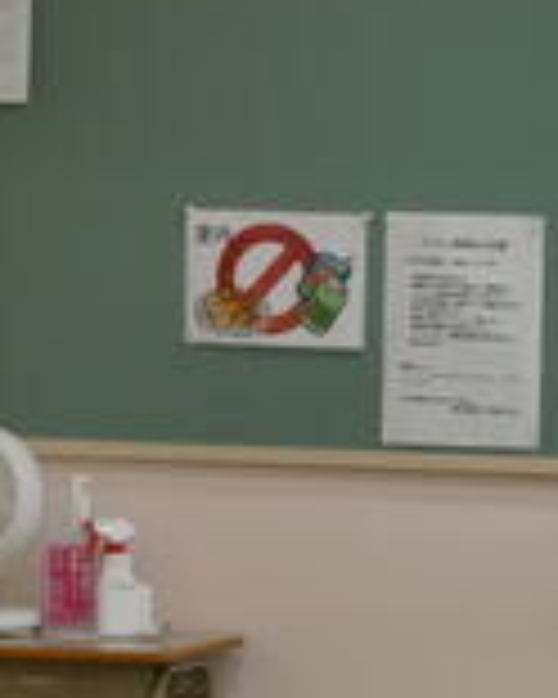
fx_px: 5099
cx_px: 459
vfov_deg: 7.8
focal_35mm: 247
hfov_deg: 6.3
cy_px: 473
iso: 200
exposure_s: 1/80
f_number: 4.8
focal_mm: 17.5
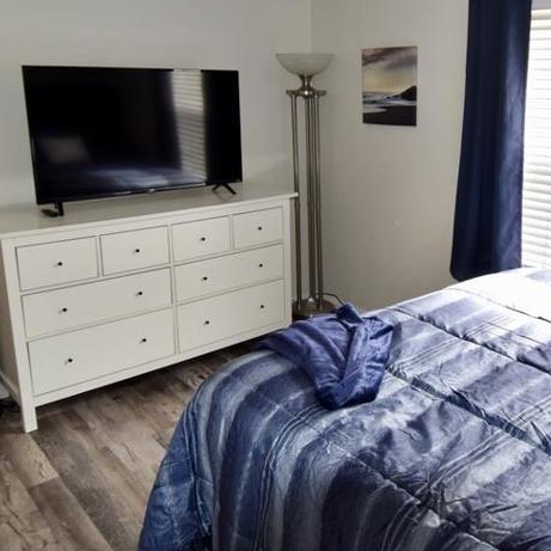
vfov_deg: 48.2
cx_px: 384
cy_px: 226
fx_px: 612
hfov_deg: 47.4
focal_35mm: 34
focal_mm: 12
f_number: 5.6
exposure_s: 1/125
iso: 720
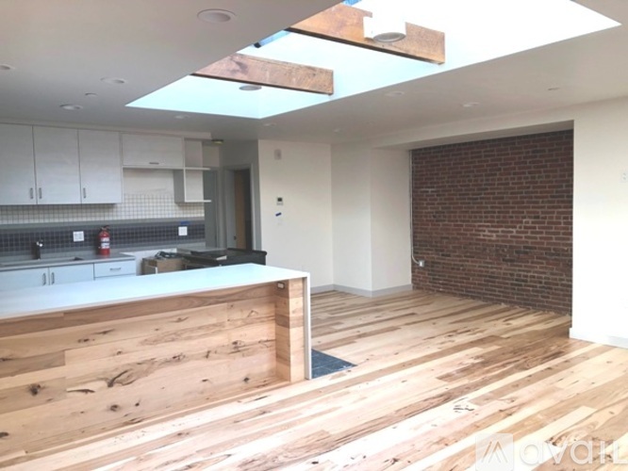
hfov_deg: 63.4
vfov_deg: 49.8
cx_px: 314
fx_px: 508
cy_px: 236
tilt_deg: -5.1
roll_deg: +1.5
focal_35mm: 28
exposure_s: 1/120
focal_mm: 3.99
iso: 40
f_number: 1.8
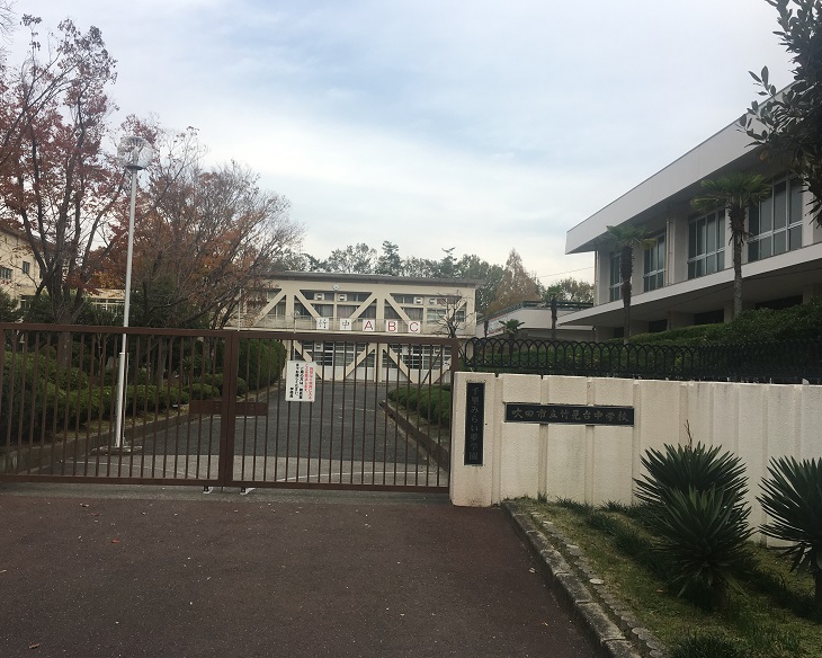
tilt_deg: +2.5
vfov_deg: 47.1
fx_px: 754
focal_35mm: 31
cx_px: 375
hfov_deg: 57.1
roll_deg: -2.7
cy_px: 331
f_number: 2.2
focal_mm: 4.15
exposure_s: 1/466
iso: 25
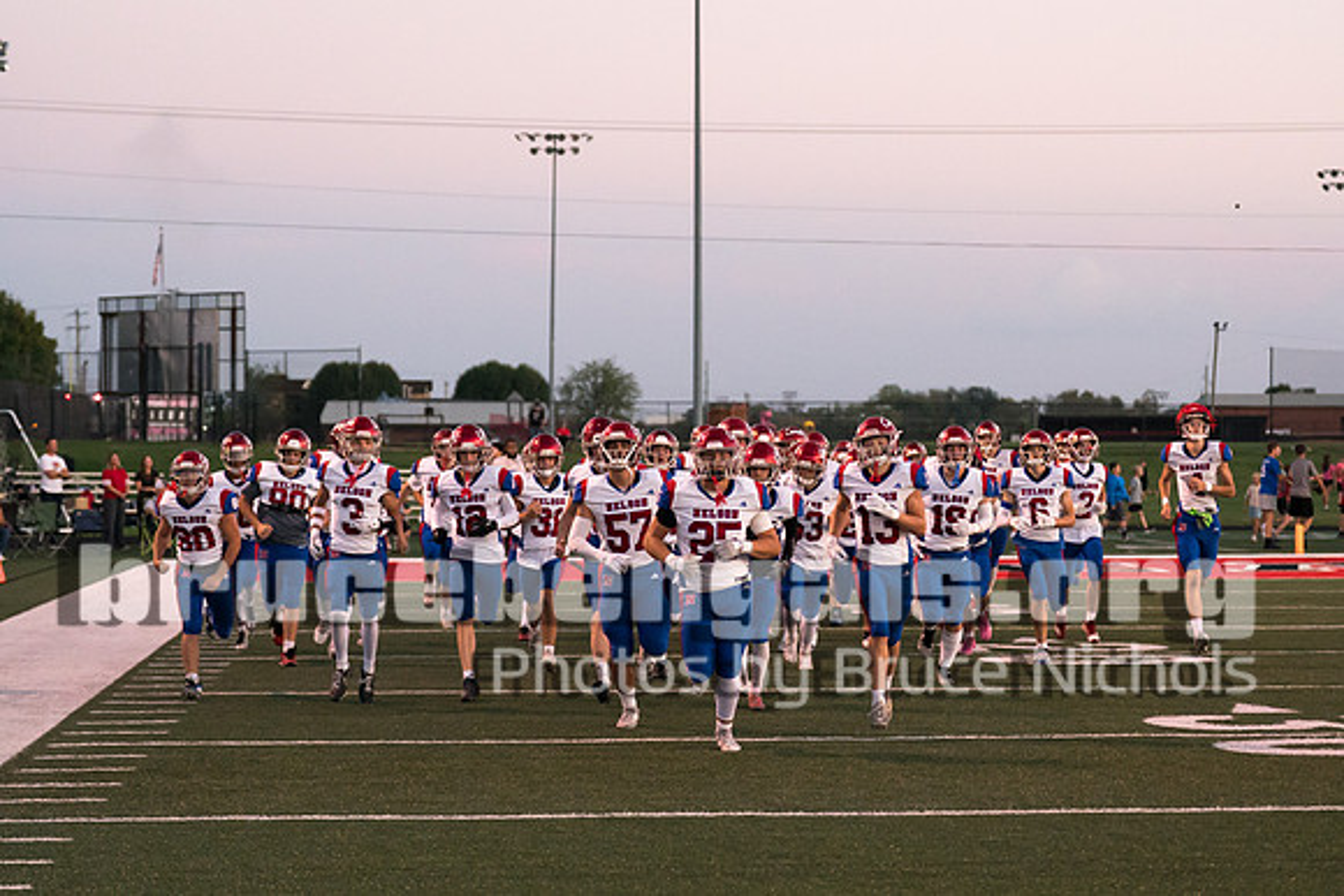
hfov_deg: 19.8
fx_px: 3850
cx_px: 739
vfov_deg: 13.3
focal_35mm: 103
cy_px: 448
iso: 5000
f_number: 2.8
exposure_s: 1/1000
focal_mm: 70
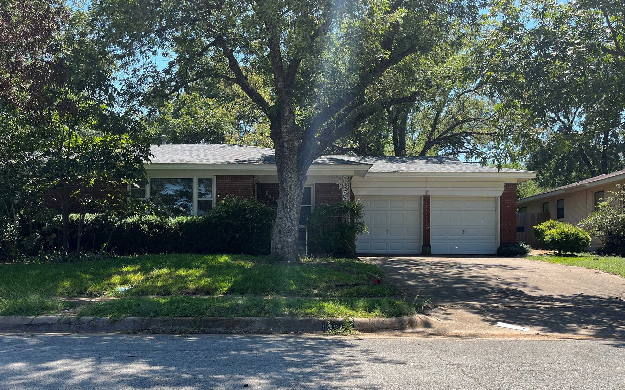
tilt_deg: +1.6
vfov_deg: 40.3
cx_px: 297
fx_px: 528
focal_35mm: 31
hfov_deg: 61.2
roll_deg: +0.2
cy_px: 243
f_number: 1.6
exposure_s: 1/1832
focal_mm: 5.1
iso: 50
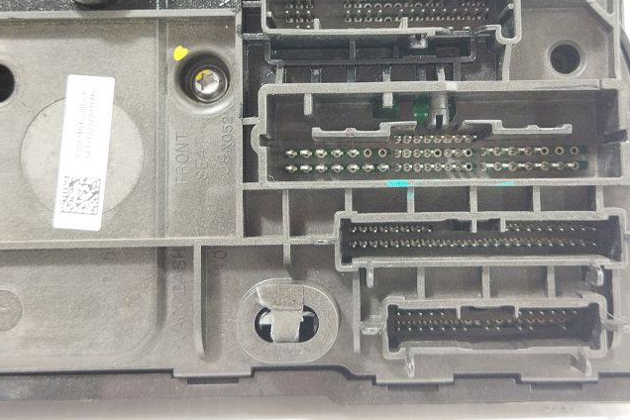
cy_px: 123
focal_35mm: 53
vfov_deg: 25.3
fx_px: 927
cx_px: 353
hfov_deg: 37.5
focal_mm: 4.71
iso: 145
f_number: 1.79
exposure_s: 1/25
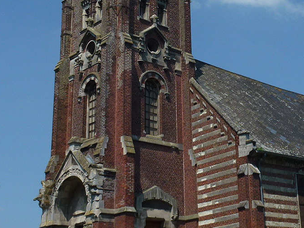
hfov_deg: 28.4
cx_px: 241
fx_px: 588
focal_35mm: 67
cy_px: 58
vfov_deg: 21.7
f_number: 4
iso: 100
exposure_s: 1/1300
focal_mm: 5.4
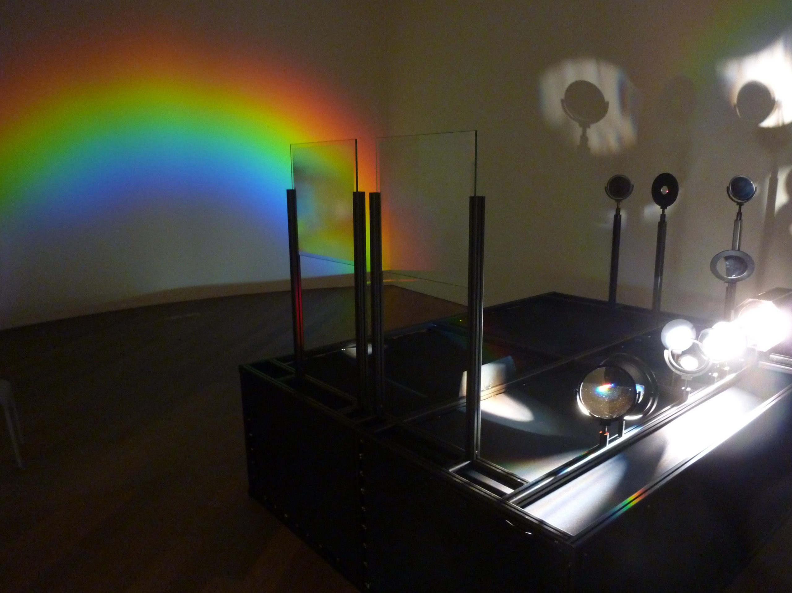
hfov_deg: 69.4
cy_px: 296
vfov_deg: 54.8
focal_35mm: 25
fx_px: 572
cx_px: 396
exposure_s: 1/4
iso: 400
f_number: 3.3
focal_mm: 4.5
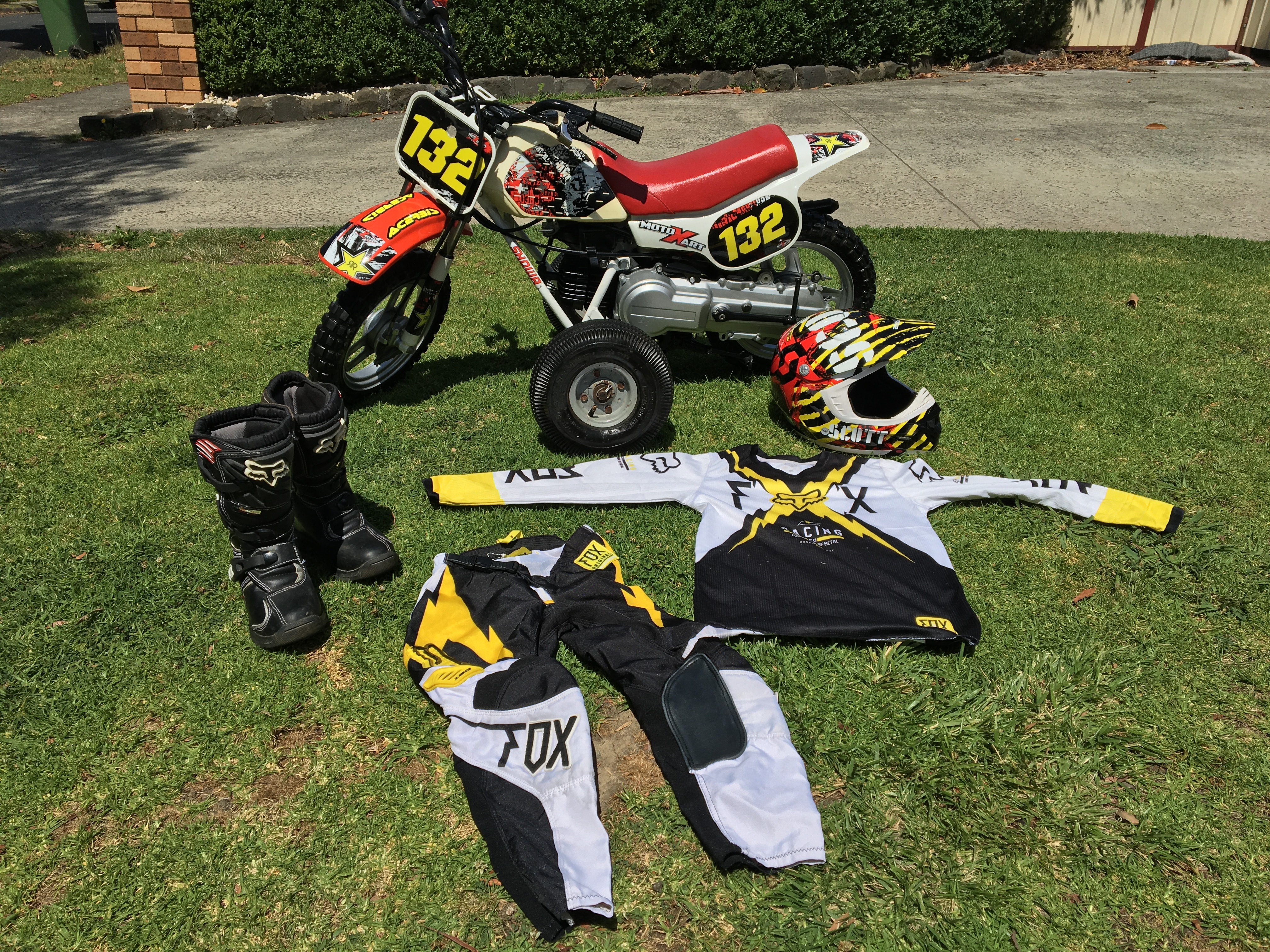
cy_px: 476
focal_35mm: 29
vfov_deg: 48.2
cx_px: 635
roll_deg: -2.9
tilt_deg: -26.7
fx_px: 1064
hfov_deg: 61.7
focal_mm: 4.15
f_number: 2.2
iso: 25
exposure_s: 1/3205
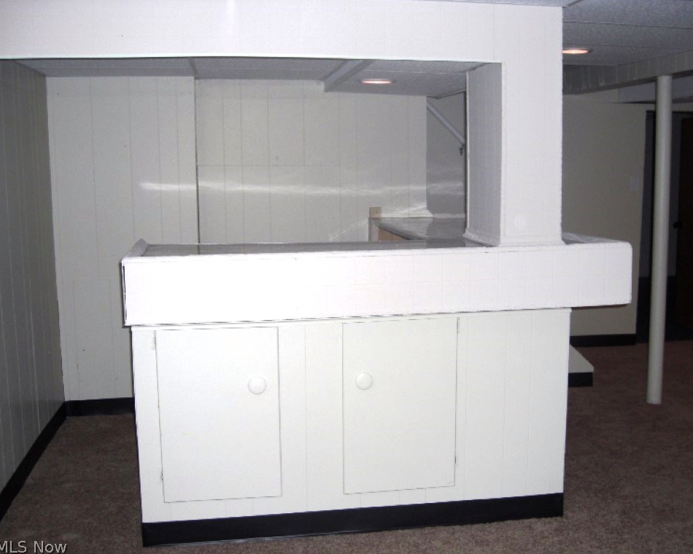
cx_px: 365
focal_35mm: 40
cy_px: 279
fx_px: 820
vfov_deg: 37.3
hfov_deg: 45.8
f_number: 2.8
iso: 200
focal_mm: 7.9
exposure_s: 1/60
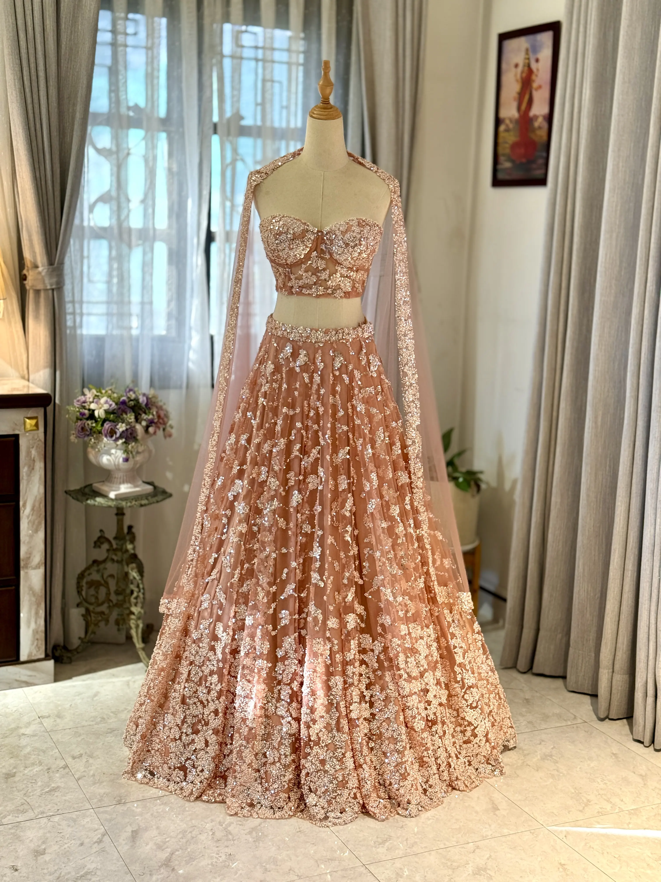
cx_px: 330
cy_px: 441
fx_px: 1222
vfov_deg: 39.7
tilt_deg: -10.3
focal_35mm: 48
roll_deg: -2.1
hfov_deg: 30.3
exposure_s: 1/100
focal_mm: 6.76
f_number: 1.78
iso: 80
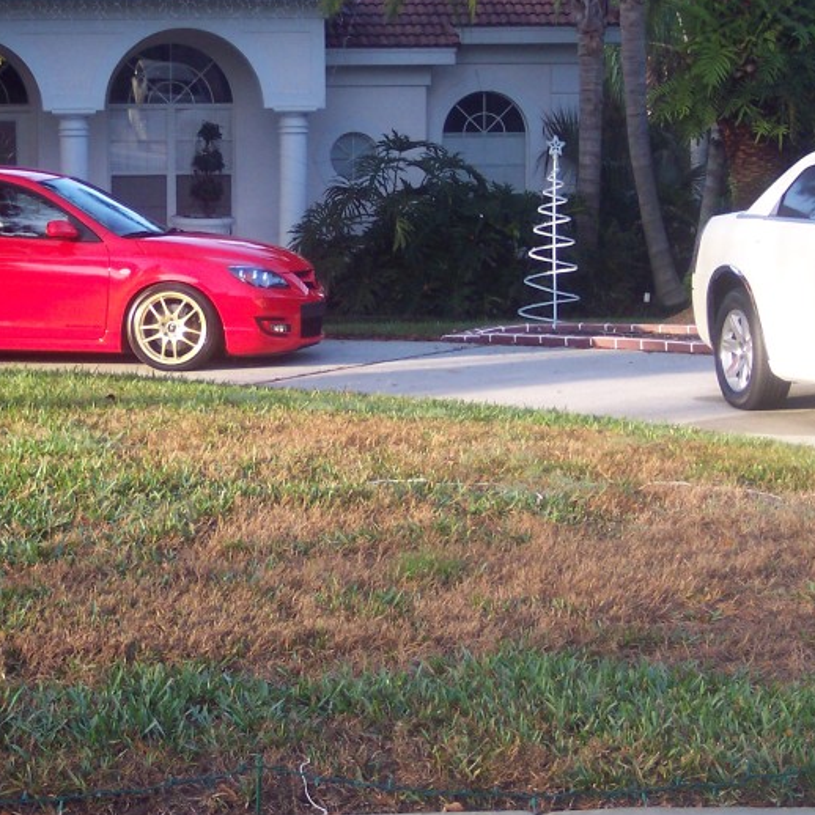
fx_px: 2371
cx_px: 323
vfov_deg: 19.5
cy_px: 357
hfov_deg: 19.5
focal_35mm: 89
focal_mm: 10.7
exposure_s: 1/250
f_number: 3.4
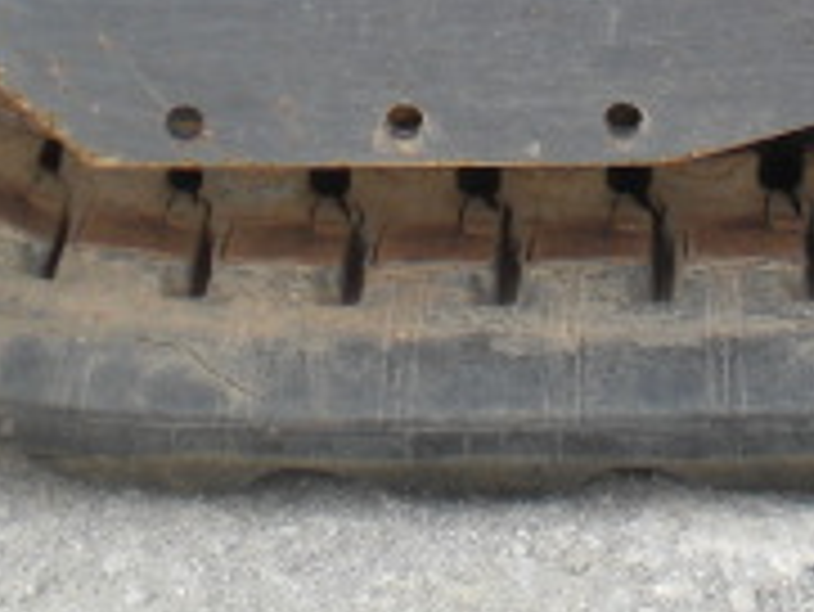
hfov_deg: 14.5
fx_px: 3153
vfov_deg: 10.8
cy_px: -166
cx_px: 747
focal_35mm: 134
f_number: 3.1
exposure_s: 1/200
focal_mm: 6.3
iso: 64
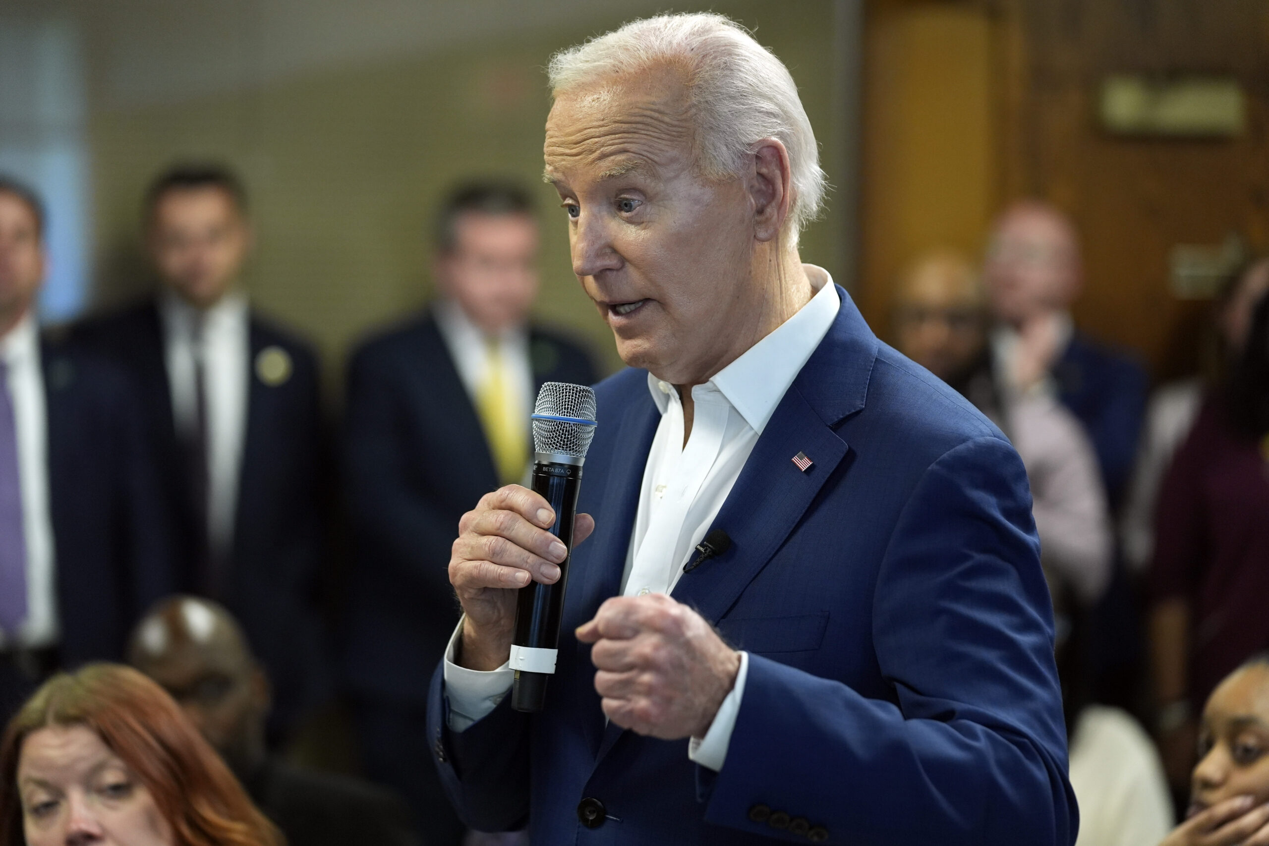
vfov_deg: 12.1
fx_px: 3983
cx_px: 634
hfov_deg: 18.1
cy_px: 423
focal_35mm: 113
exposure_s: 1/320
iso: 2000
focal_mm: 113
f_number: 2.8
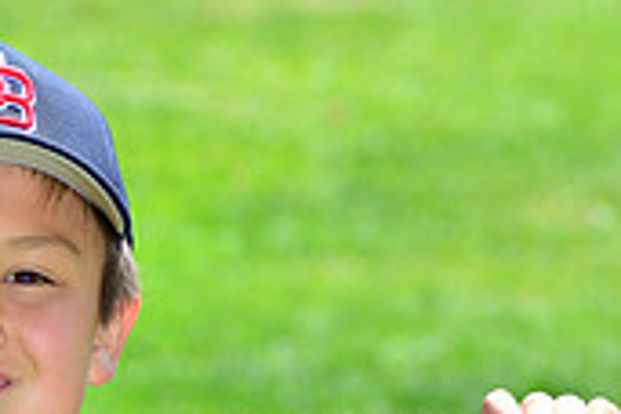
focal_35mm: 458
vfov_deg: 3.0
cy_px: 645
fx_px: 7900
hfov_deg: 4.5
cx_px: -33
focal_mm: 135
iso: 200
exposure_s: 1/200
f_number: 8
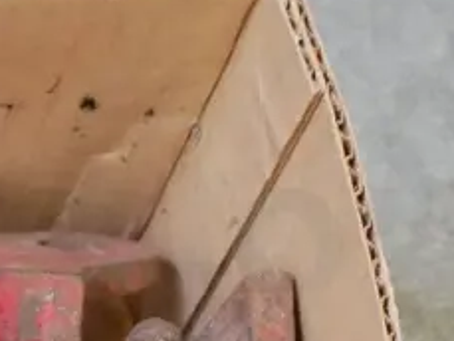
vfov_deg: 8.8
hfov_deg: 11.7
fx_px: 2113
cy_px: 653
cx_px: -260
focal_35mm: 161
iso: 3200
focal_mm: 18
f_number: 5.6
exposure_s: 1/25
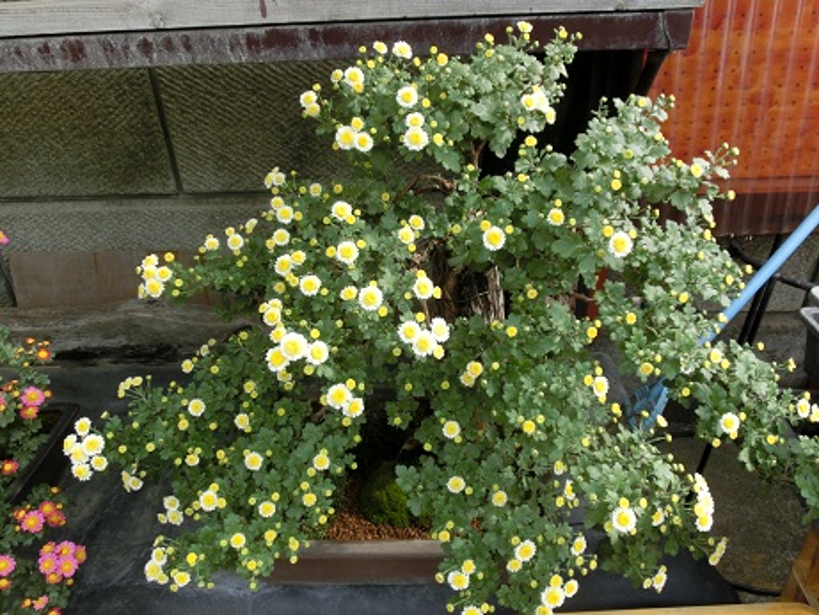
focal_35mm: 25
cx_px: 410
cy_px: 308
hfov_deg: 69.4
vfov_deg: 54.9
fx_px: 592
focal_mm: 4.4
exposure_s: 1/250
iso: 80
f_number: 3.3
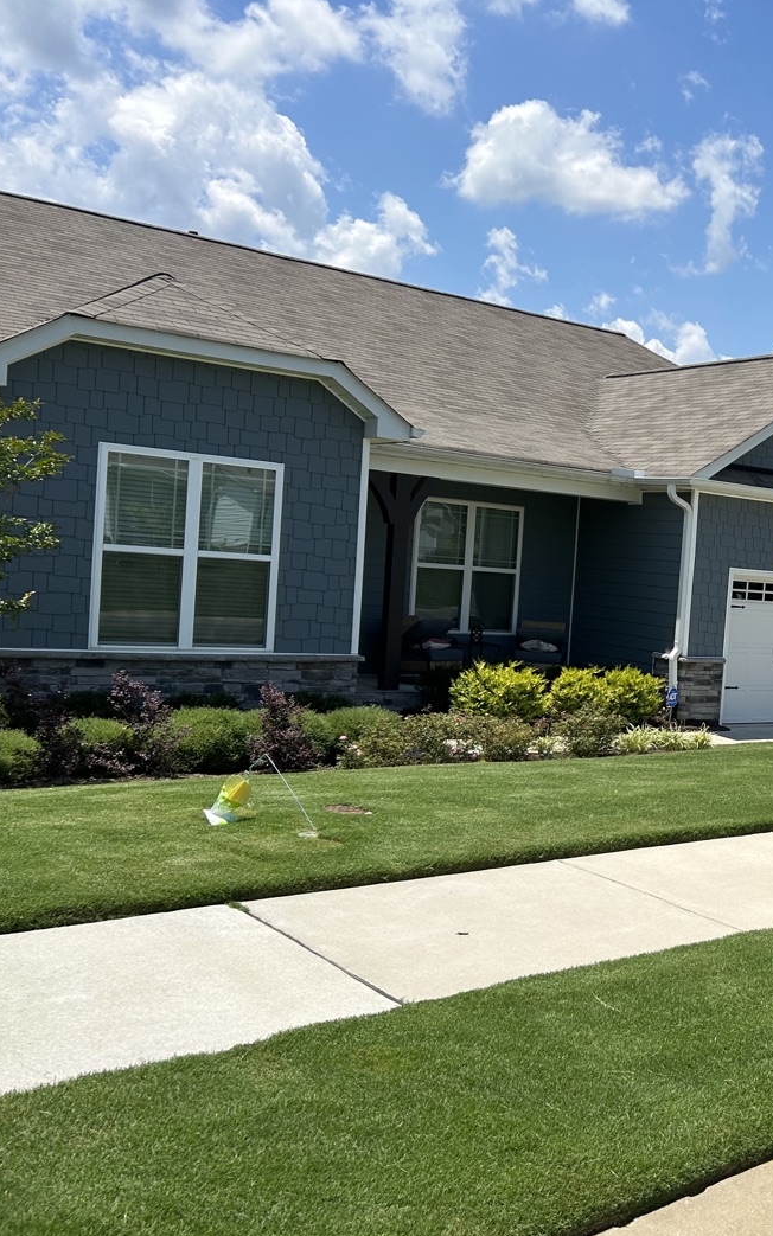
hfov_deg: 31.9
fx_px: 1247
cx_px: 766
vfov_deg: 52.7
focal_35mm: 37
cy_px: 620
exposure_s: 1/5587
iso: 50
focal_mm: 5.7
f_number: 1.5
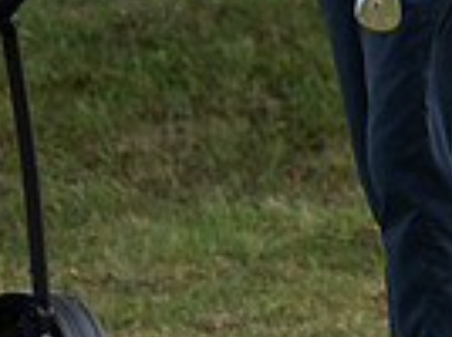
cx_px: 334
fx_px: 24687
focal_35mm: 1894
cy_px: -313
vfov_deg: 0.8
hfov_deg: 1.0
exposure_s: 1/1250
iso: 800
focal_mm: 390
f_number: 5.6
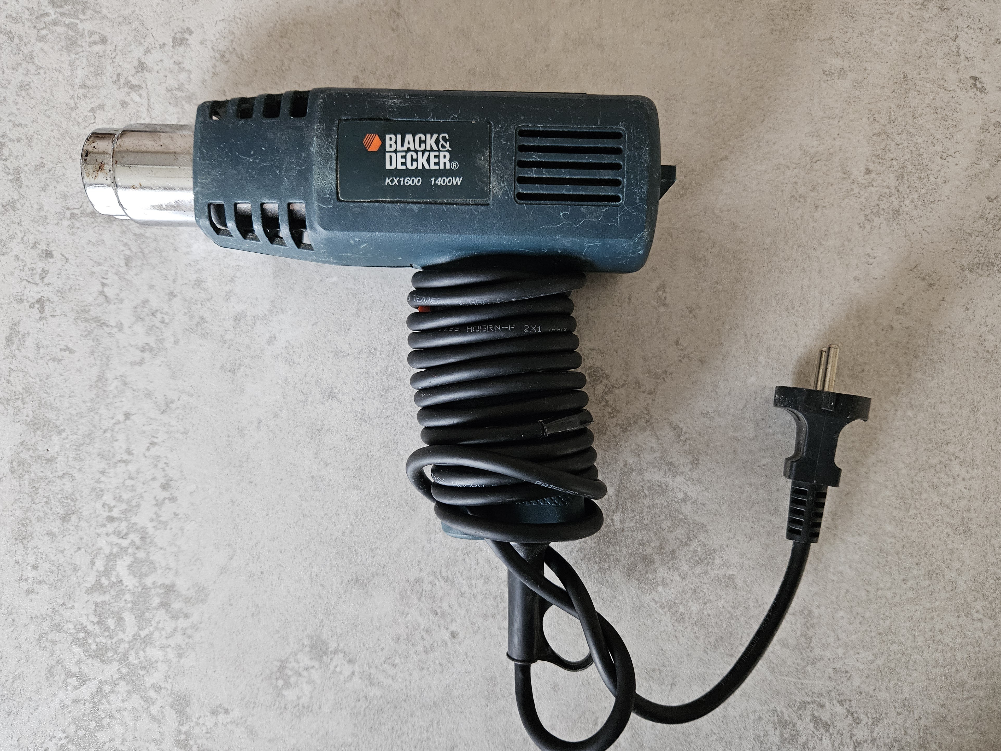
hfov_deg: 71.6
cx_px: 513
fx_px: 694
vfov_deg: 56.8
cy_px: 383
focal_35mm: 24
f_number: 1.8
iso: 800
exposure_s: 1/101
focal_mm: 5.4
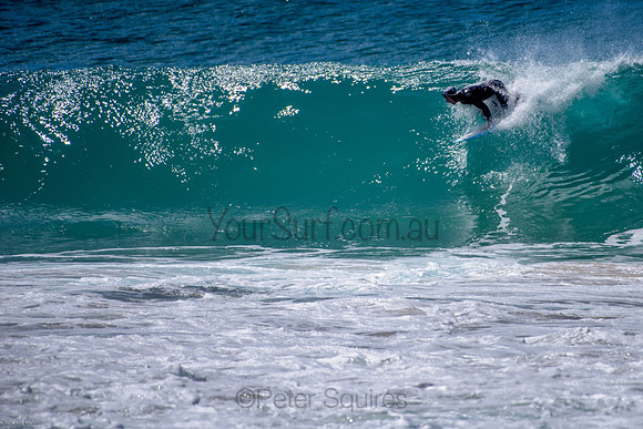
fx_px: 10948
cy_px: 166
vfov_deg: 2.2
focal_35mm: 613
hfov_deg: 3.4
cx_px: 394
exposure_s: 1/2000
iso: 64
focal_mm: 500
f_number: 5.6
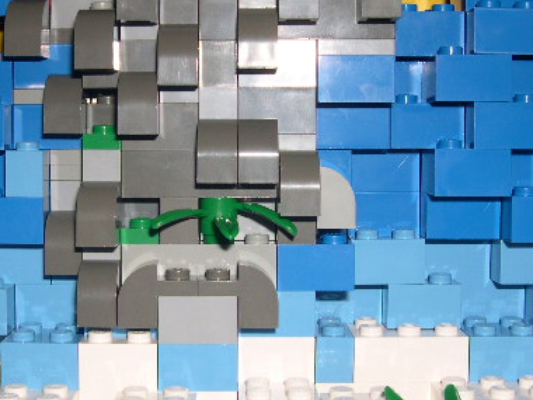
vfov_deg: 22.9
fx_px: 985
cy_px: 187
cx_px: 189
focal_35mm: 64
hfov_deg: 30.1
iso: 100
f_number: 7.6
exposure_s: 1/60
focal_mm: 8
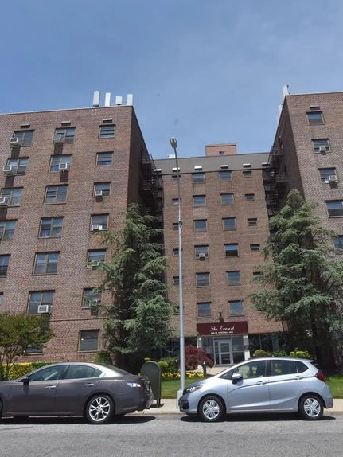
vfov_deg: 71.6
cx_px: 203
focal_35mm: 24
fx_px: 317
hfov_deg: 56.5
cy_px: 222
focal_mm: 14
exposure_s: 1/1000
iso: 800
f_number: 16
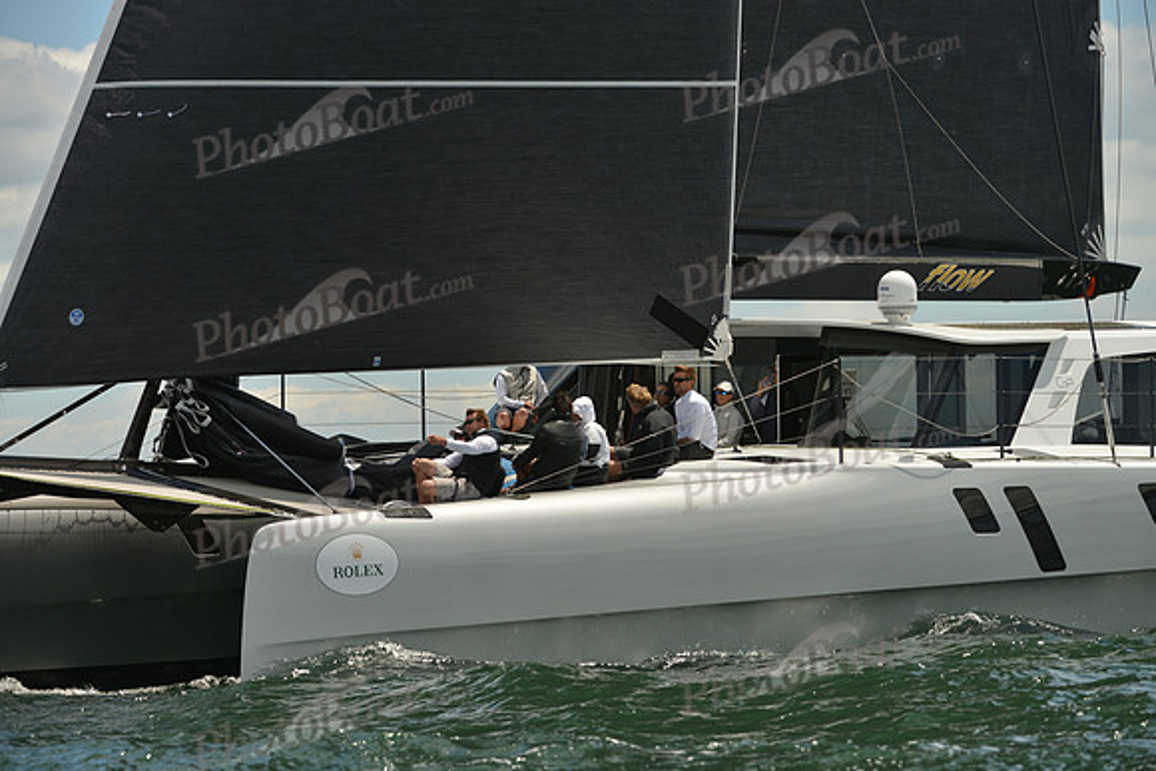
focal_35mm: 200
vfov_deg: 6.9
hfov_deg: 10.3
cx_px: 578
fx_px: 6423
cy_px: 386
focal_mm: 200
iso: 200
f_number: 6.3
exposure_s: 1/1000
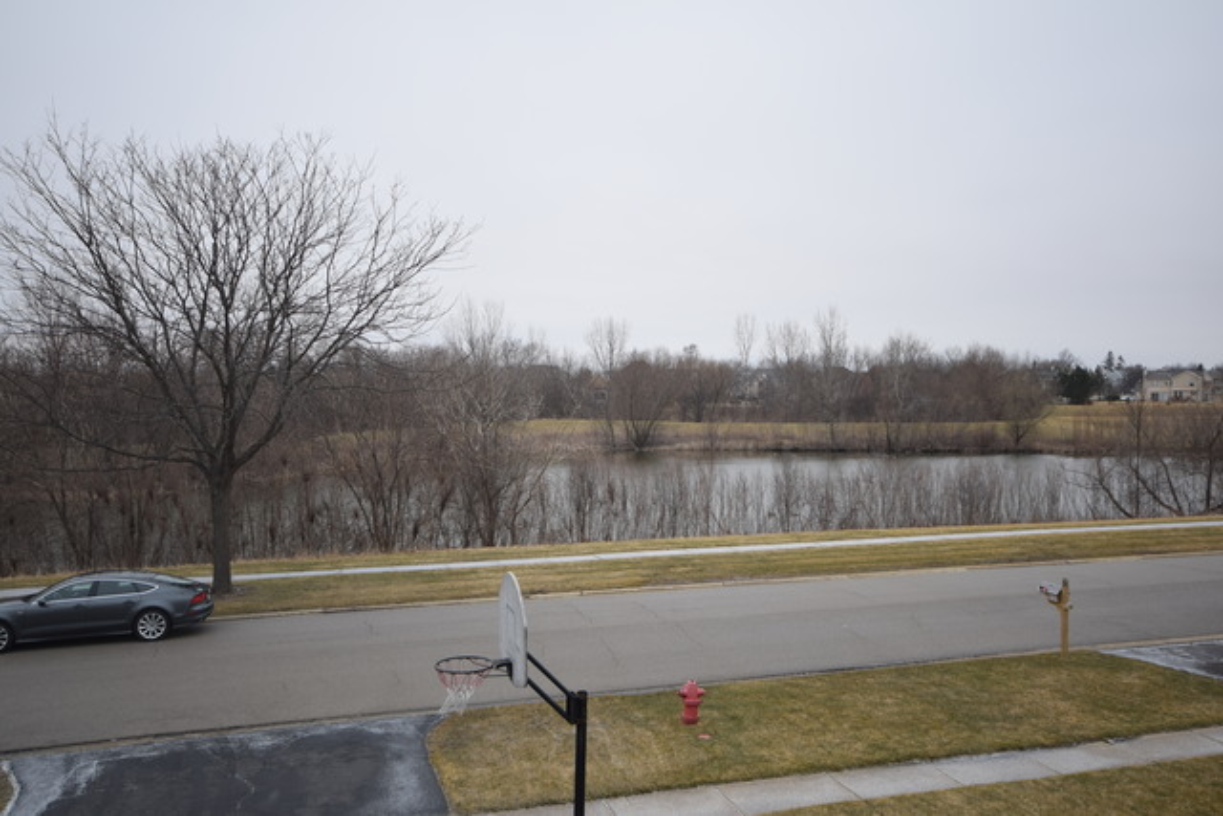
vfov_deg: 43.6
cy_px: 408
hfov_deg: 61.9
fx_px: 1019
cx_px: 612
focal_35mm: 30
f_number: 5.6
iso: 200
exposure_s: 1/80
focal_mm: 20
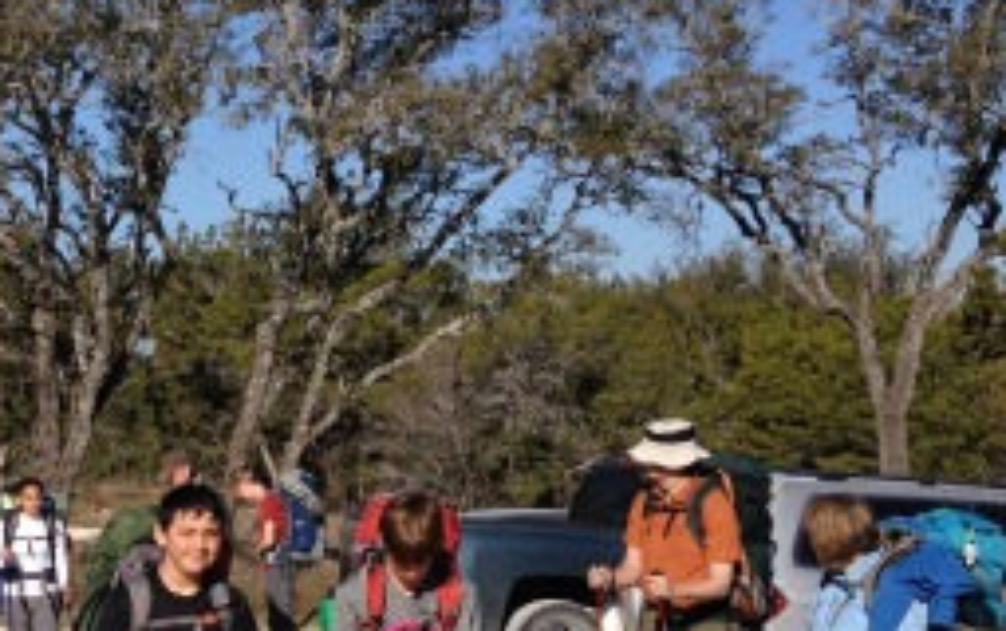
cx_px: 59
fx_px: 2553
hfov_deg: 21.7
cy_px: 572
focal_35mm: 93
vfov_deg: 14.0
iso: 50
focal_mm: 4.28
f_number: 2.4
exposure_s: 1/2907
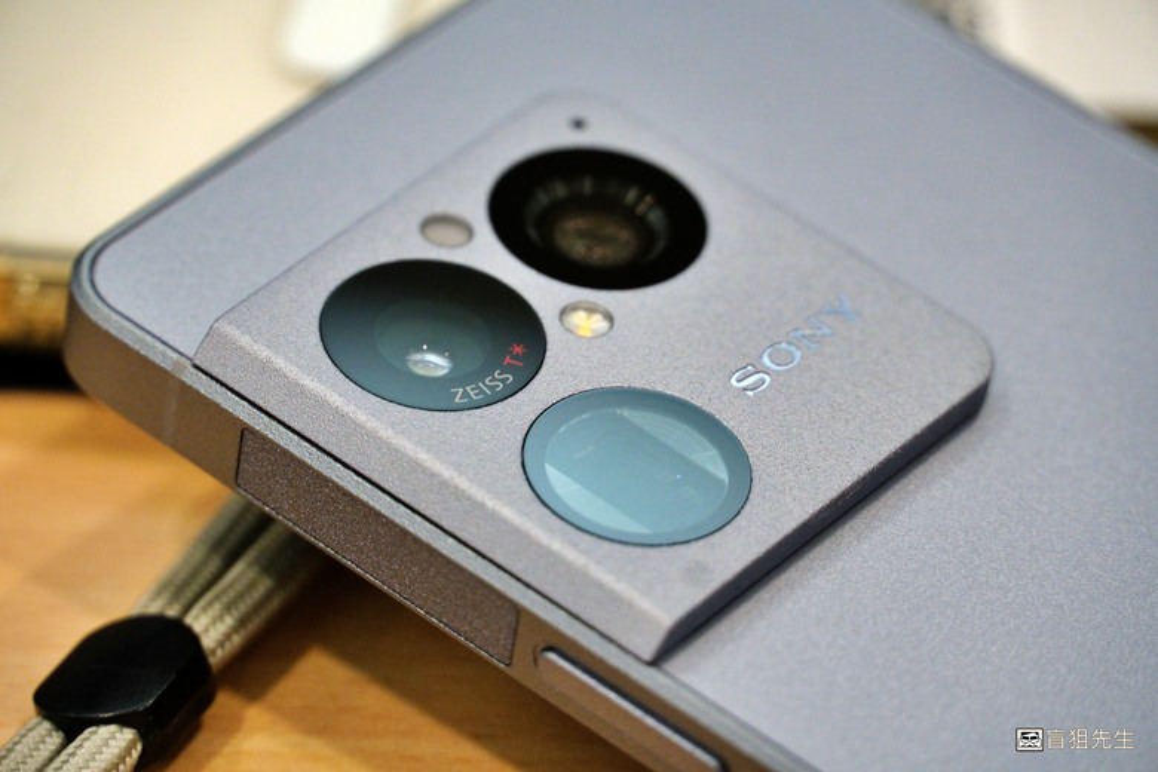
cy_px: 386
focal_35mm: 202
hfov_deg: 10.2
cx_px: 579
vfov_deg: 6.8
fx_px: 6513
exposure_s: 1/160
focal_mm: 135
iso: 2000
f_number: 5.6
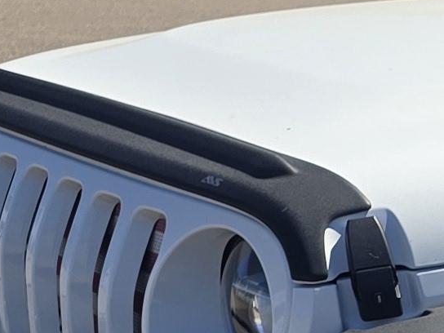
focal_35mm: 169
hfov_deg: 9.7
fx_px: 2168
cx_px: 1217
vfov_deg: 8.6
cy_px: 461
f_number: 1.7
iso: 12
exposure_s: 1/664
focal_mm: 6.3
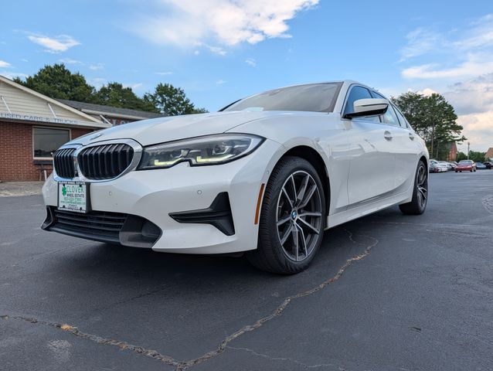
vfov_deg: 56.9
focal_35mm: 24
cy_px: 186
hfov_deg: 71.5
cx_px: 246
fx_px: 342
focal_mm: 6.9
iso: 19
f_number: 1.68
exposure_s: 1/580
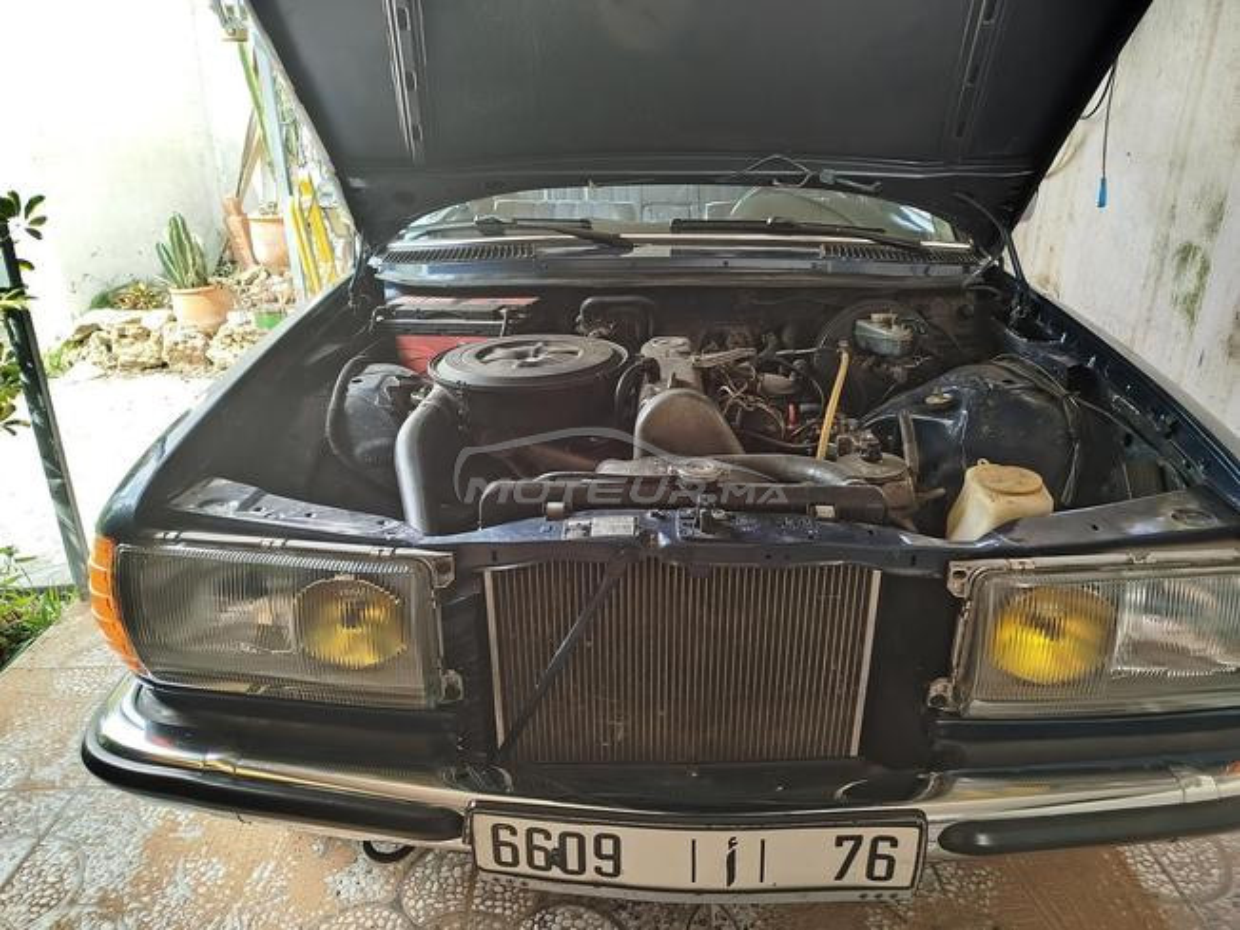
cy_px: 465
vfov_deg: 56.8
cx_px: 620
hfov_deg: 71.6
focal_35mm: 24
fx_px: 860
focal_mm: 5.31
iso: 200
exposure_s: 1/50
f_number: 1.7
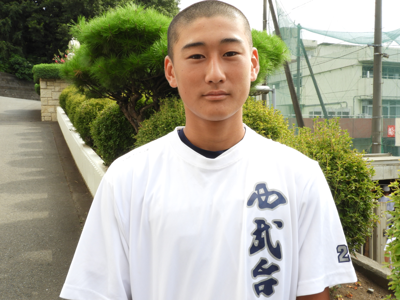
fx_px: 404
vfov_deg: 40.7
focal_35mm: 35
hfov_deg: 52.6
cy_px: 150
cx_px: 200
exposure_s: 1/80
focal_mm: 6.3
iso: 100
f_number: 7.6
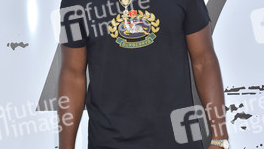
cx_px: 132
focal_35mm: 111
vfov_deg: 10.9
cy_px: 70
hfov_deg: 19.3
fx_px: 778
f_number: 6.3
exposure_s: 1/200
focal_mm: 70
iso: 250
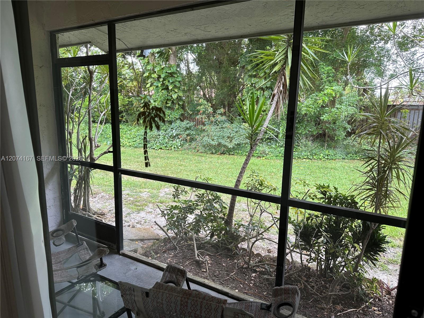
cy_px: 159
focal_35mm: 24
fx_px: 294
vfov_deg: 56.8
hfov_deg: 71.6
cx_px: 212
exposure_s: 1/121
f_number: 1.78
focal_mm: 6.86
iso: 80
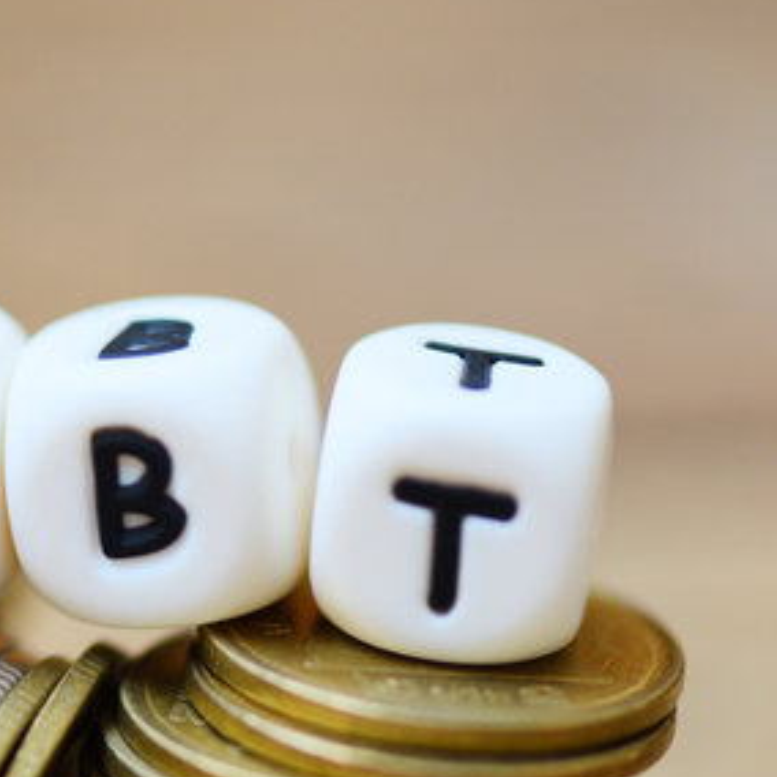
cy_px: 524
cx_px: 11
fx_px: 5104
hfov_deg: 8.7
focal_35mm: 201
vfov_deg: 8.7
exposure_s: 1/200
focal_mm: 105
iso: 400
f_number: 4.5
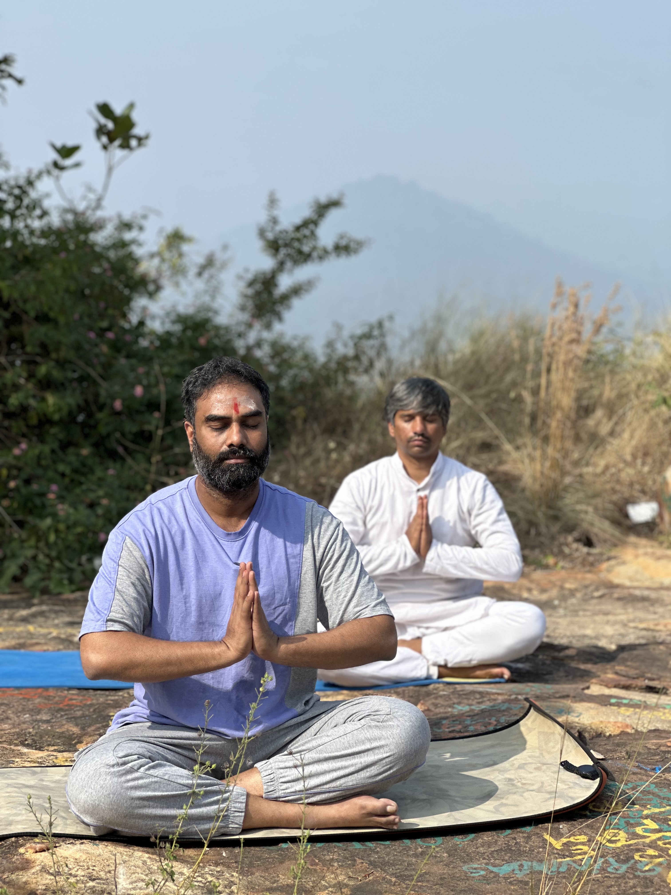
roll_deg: -0.7
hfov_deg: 19.1
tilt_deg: -9.4
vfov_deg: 25.3
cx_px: 336
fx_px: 1990
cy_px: 448
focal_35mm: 77
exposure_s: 1/525
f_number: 2.8
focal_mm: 9
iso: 32
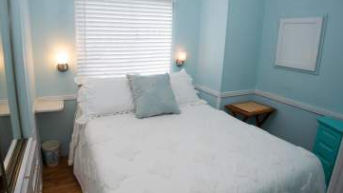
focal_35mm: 23
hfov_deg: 78.3
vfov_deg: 49.3
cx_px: 149
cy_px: 81
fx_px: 209
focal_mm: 16.5
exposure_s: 1/60
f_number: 4
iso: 100
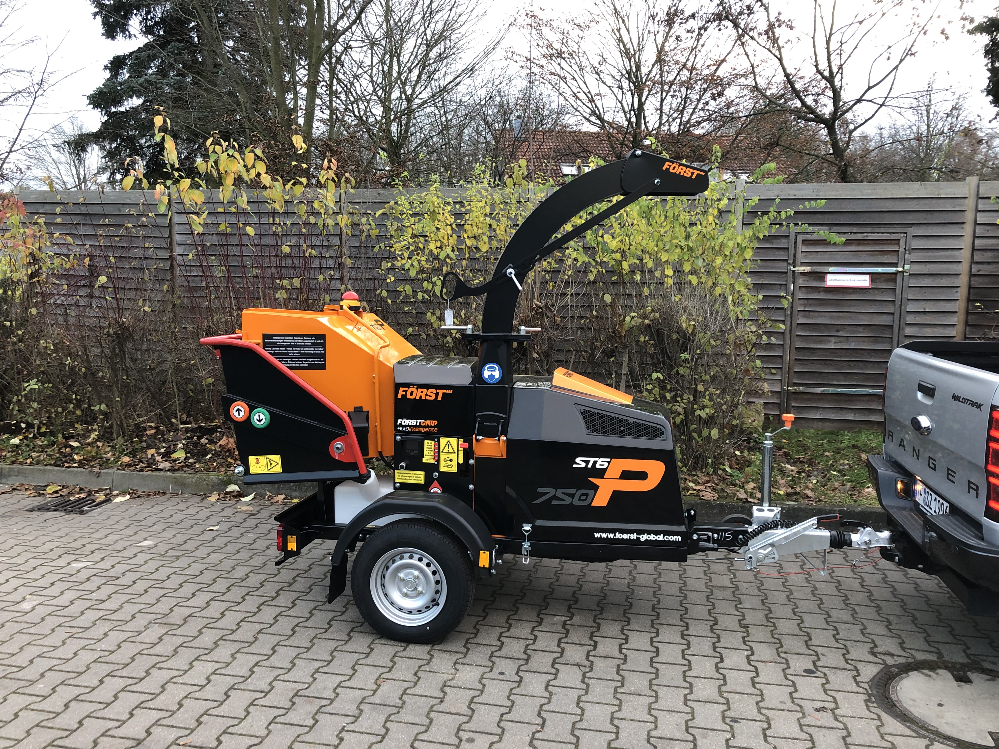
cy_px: 374
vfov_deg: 49.7
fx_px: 808
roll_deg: -0.1
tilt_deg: -6.8
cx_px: 500
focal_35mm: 28
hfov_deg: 63.4
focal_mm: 3.99
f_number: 1.8
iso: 32
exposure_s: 1/30
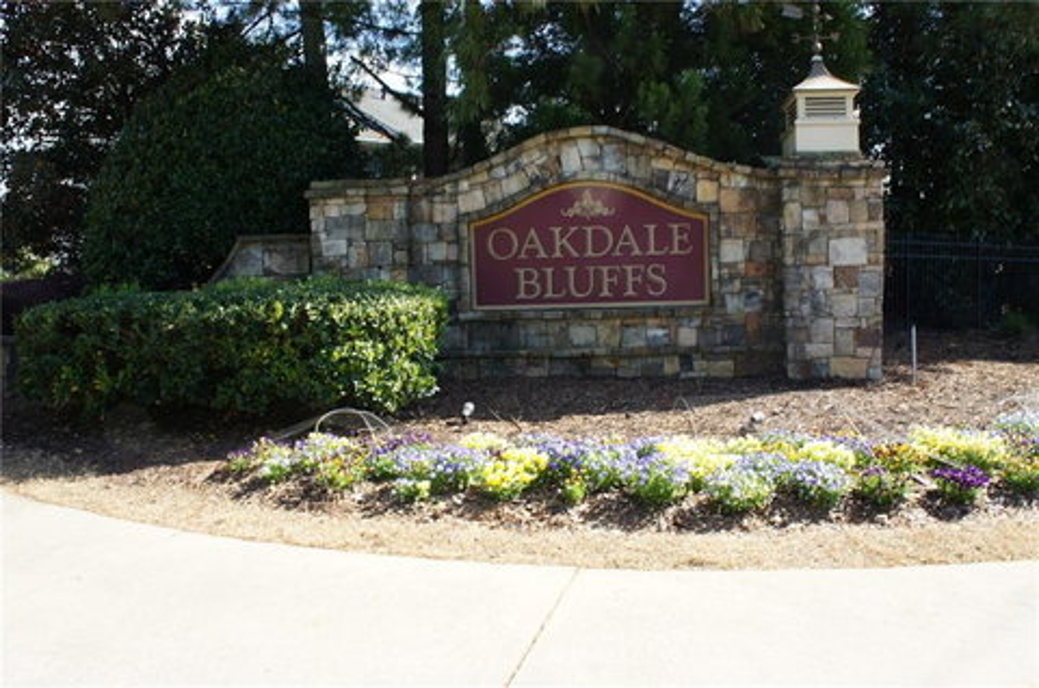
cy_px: 344
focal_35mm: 27
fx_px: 778
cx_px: 520
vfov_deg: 47.7
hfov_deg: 67.5
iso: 200
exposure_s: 1/30
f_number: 14
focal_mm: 18
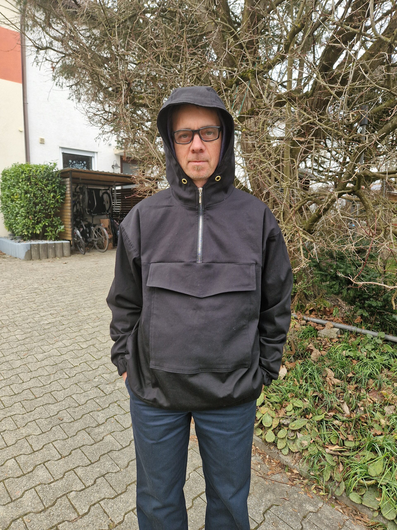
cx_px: 198
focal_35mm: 23
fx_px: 352
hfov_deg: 58.9
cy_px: 265
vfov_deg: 73.9
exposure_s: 1/180
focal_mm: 5.4
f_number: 1.8
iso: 64
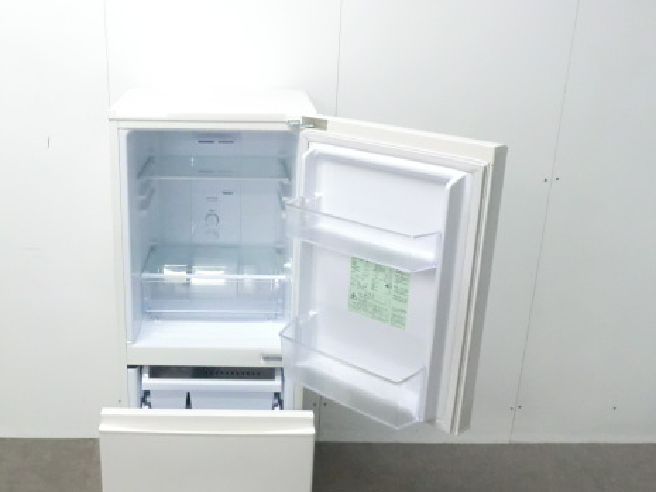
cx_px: 224
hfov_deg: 42.4
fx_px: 834
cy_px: 286
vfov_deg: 32.8
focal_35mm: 44
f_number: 3.5
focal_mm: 5.8
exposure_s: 1/60
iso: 800
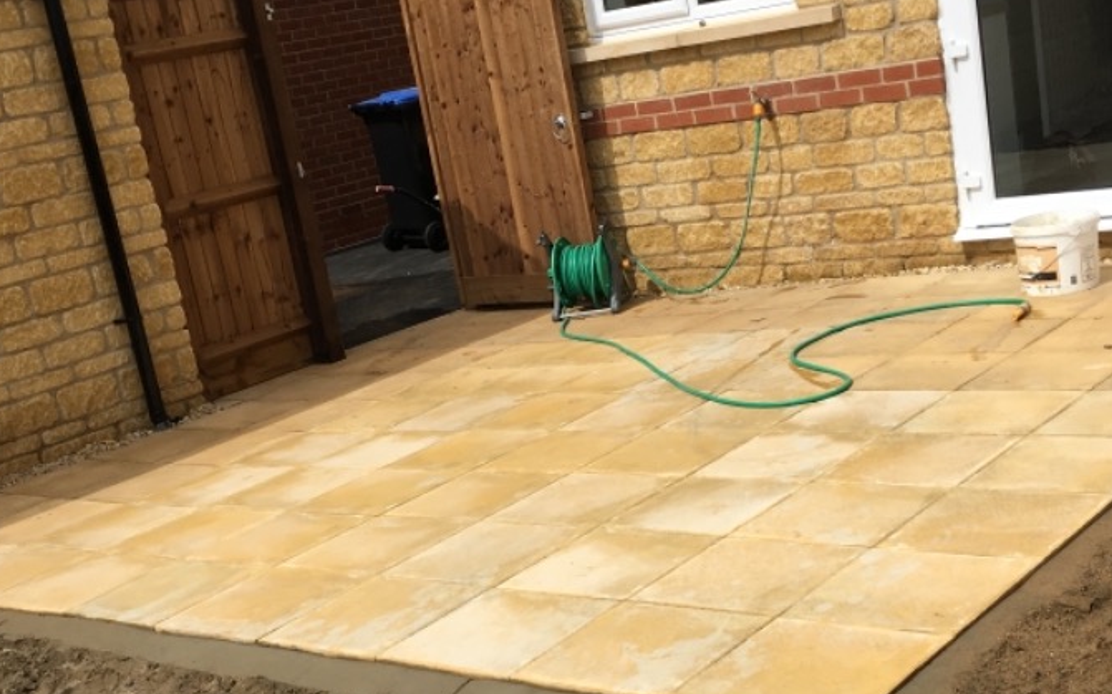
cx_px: 573
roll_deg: +9.4
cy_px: 505
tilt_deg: -15.7
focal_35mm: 55
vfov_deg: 23.3
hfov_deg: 36.9
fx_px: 1666
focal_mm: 4.15
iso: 25
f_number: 2.2
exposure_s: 1/3205
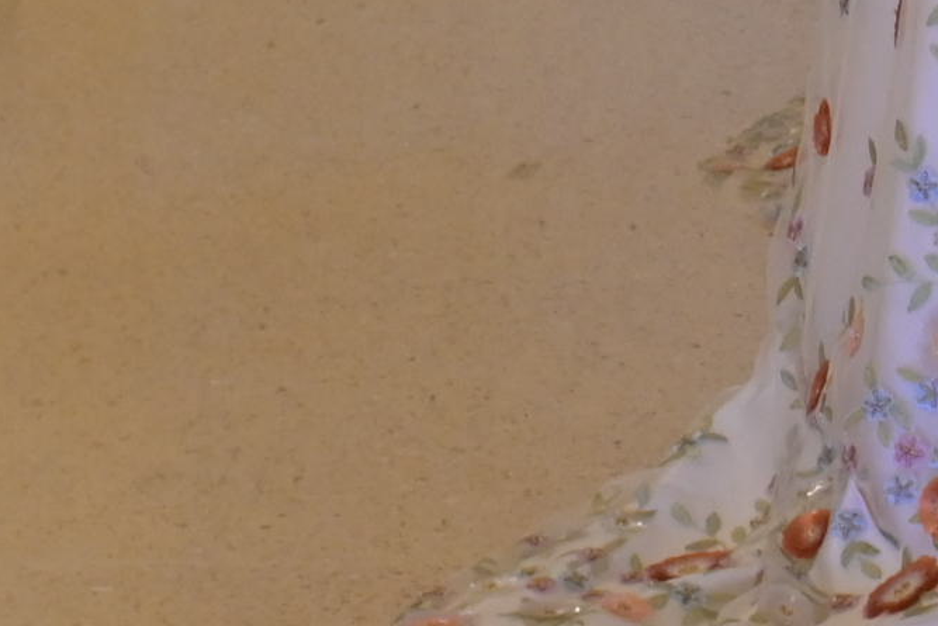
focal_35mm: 263
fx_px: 6854
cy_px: -938
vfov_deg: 5.1
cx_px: 2481
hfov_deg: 7.2
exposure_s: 1/125
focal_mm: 28
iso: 1000
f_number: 4.5
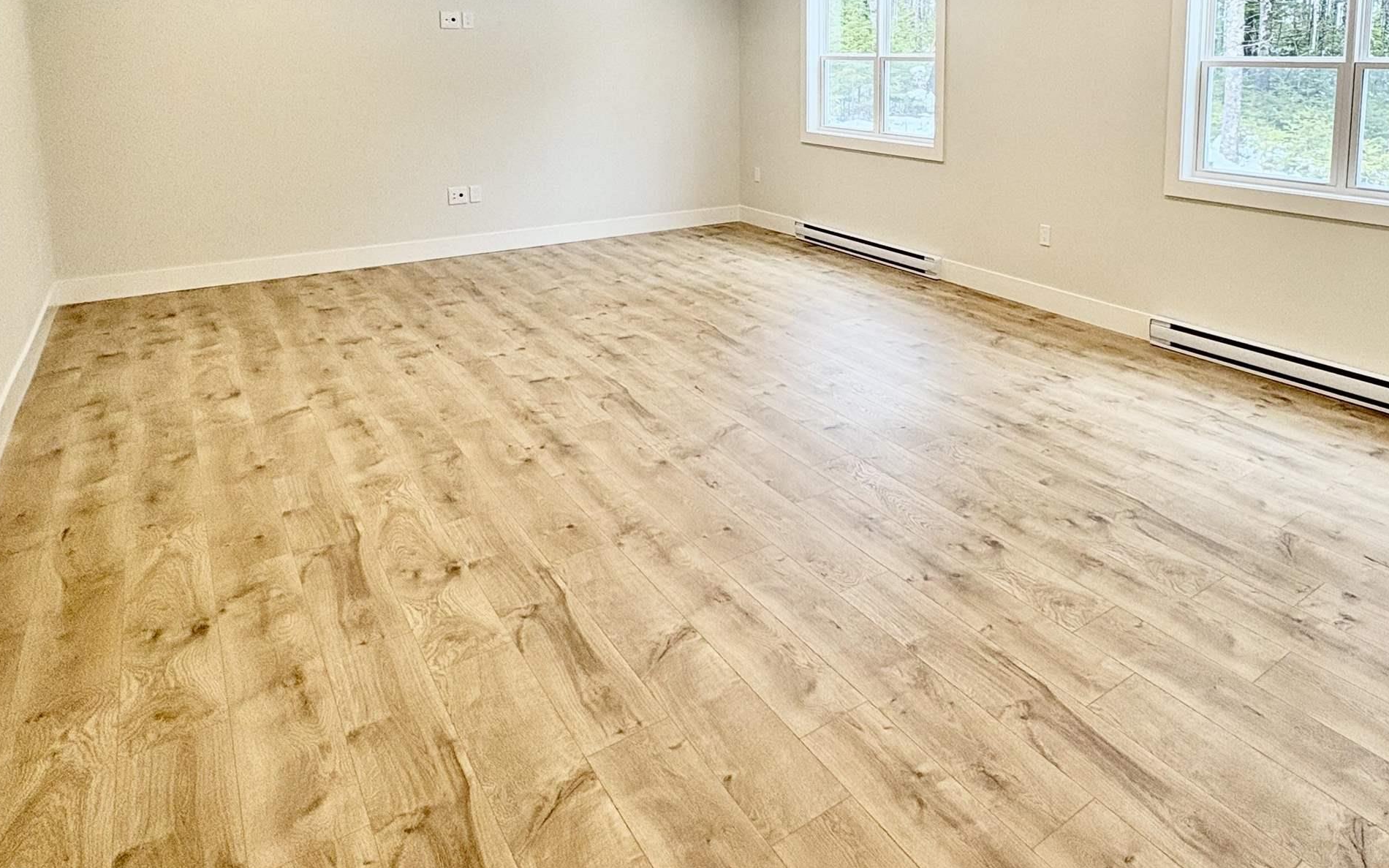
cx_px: 881
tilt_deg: -6.5
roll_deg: -0.2
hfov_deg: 73.3
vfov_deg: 47.9
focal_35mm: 24
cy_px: 161
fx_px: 908
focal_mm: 2.22
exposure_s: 1/120
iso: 100
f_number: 2.2
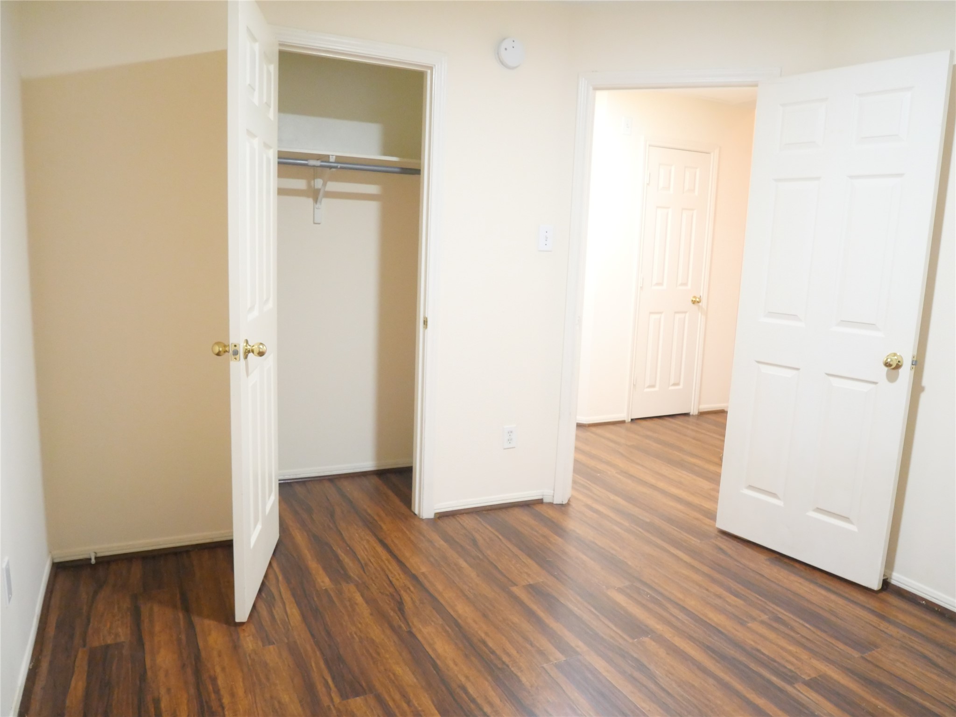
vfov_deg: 56.8
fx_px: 663
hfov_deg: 71.6
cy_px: 358
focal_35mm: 24
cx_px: 478
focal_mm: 12
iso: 3200
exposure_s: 1/50
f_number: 3.5
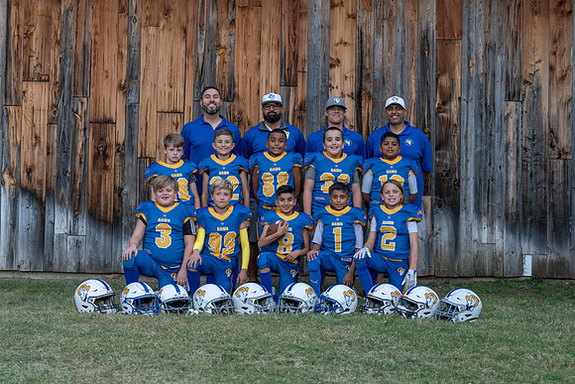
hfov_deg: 28.8
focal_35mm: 70
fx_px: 1118
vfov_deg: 19.5
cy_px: 192
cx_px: 288
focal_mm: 70
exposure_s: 1/320
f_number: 3.5
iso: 1250
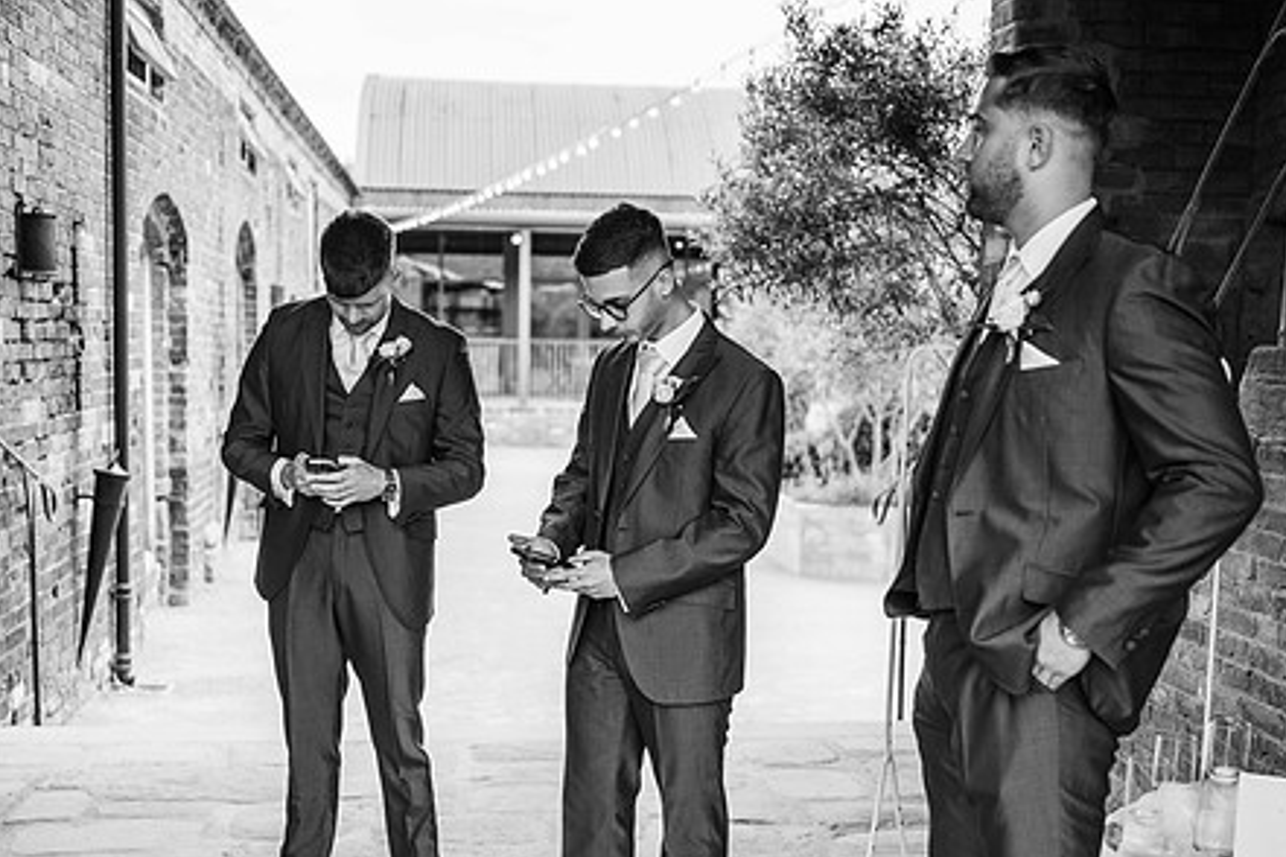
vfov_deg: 29.1
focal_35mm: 46
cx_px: 624
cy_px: 560
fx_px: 1643
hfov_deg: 42.7
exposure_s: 1/500
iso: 100
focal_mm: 35
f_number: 1.8
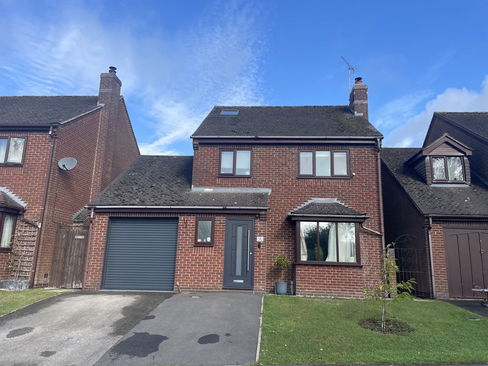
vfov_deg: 53.1
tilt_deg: +12.9
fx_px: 367
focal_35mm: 26
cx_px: 244
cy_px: 183
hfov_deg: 67.3
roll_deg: -1.7
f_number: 1.6
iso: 32
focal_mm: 4.2
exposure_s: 1/1618
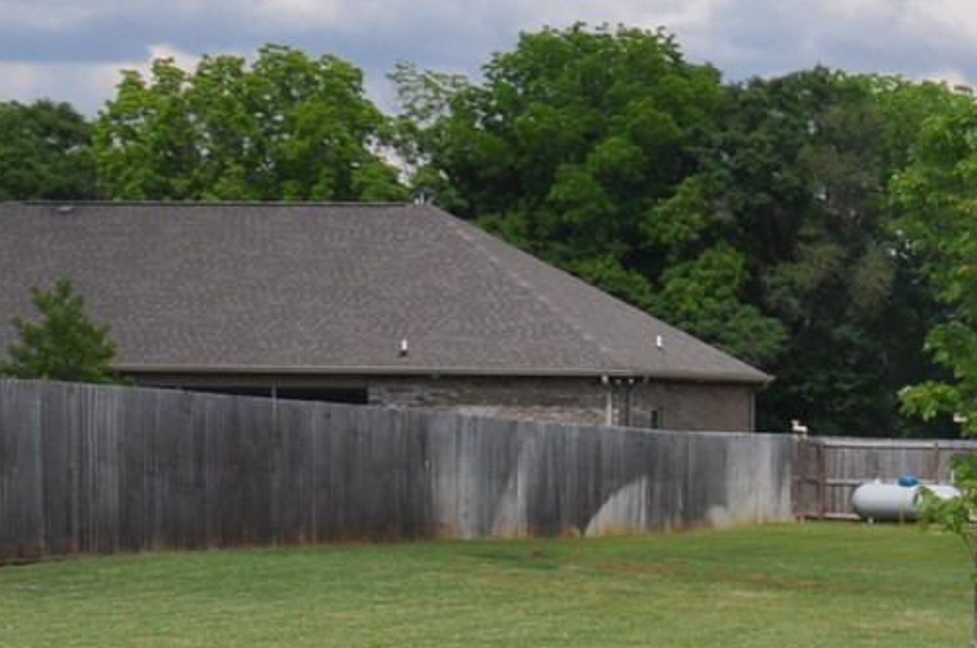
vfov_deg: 11.5
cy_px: 727
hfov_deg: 15.6
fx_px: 3170
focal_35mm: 117
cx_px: 1608
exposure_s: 1/200
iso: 200
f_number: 14
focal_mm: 18
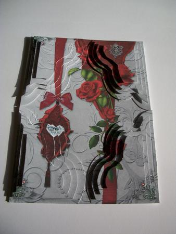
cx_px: 88
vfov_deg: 52.6
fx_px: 237
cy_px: 117
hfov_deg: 40.7
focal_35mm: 35
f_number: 3.1
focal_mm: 6.3
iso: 80
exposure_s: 1/640
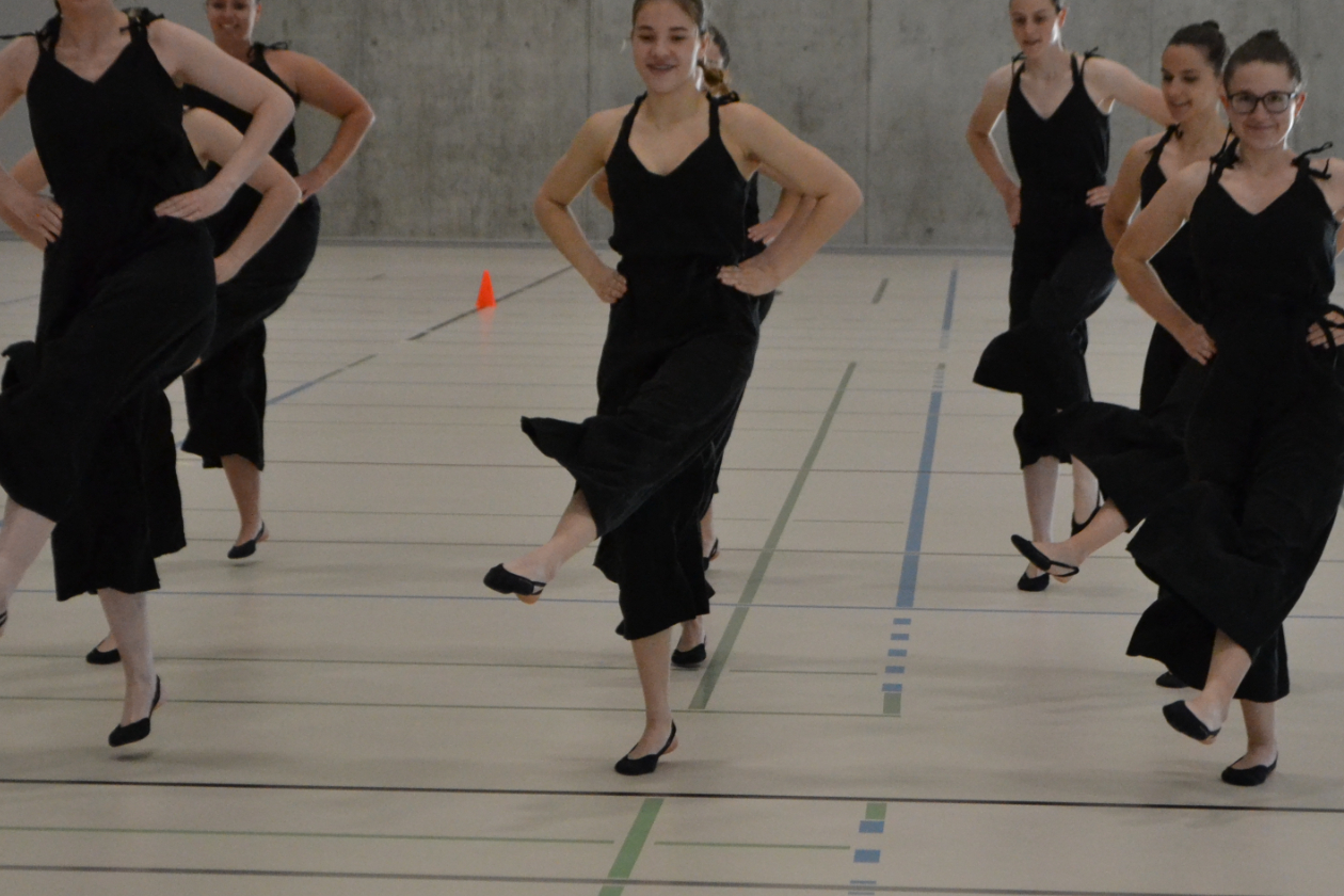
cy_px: 355
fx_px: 4368
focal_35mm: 117
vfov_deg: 11.7
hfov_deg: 17.5
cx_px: 730
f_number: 5.6
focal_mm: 48
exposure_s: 1/500
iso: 2200
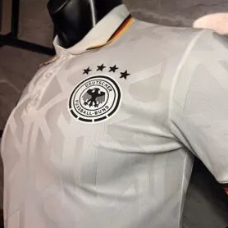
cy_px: 116
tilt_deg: +2.1
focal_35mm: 29
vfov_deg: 55.6
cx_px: 150
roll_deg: -1.2
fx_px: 216
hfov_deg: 54.6
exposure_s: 1/121
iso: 50
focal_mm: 6.76
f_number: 1.78
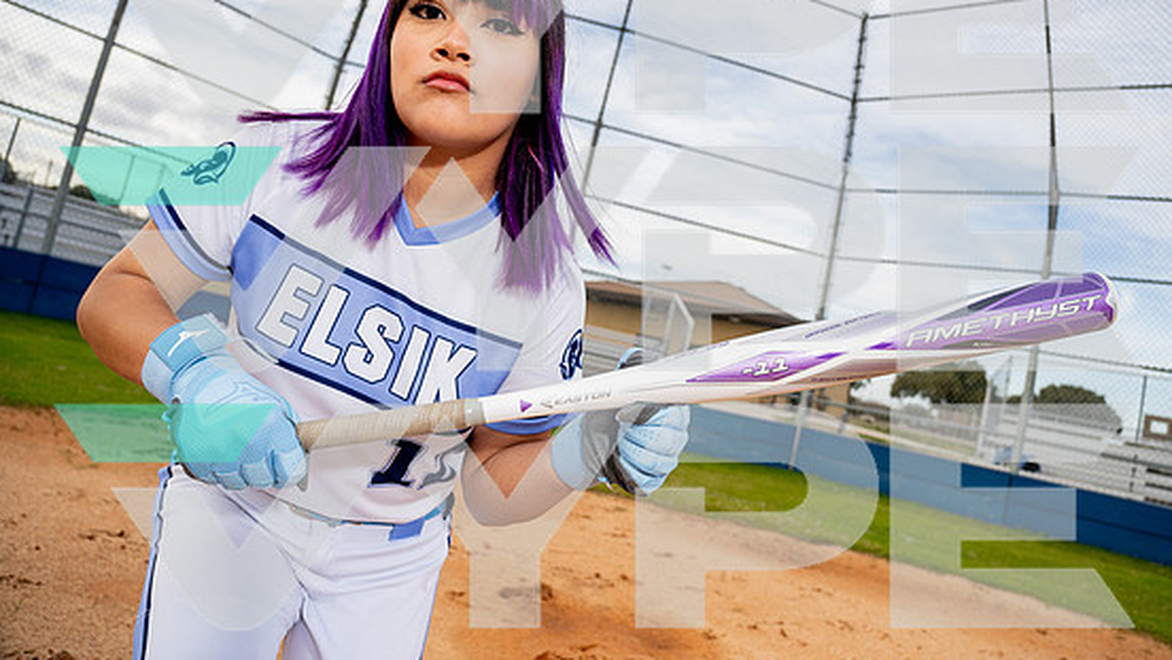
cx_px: 601
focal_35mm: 22
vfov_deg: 51.2
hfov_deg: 81.2
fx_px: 684
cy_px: 260
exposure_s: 1/250
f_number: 4
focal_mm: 20
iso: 80
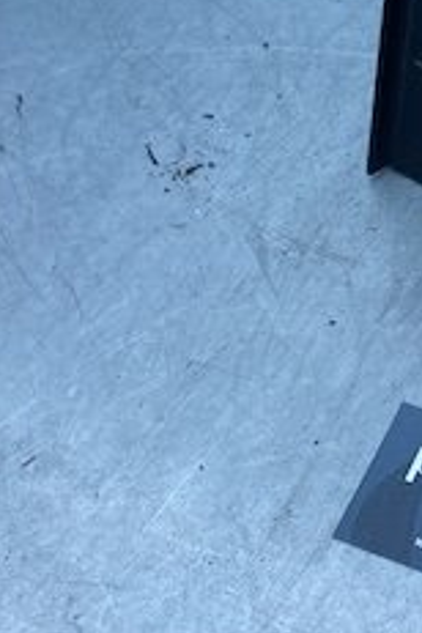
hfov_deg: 16.5
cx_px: 647
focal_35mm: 75
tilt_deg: -45.9
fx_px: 1319
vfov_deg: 25.7
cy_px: 3
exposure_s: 1/733
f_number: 1.8
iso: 32
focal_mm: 4.25
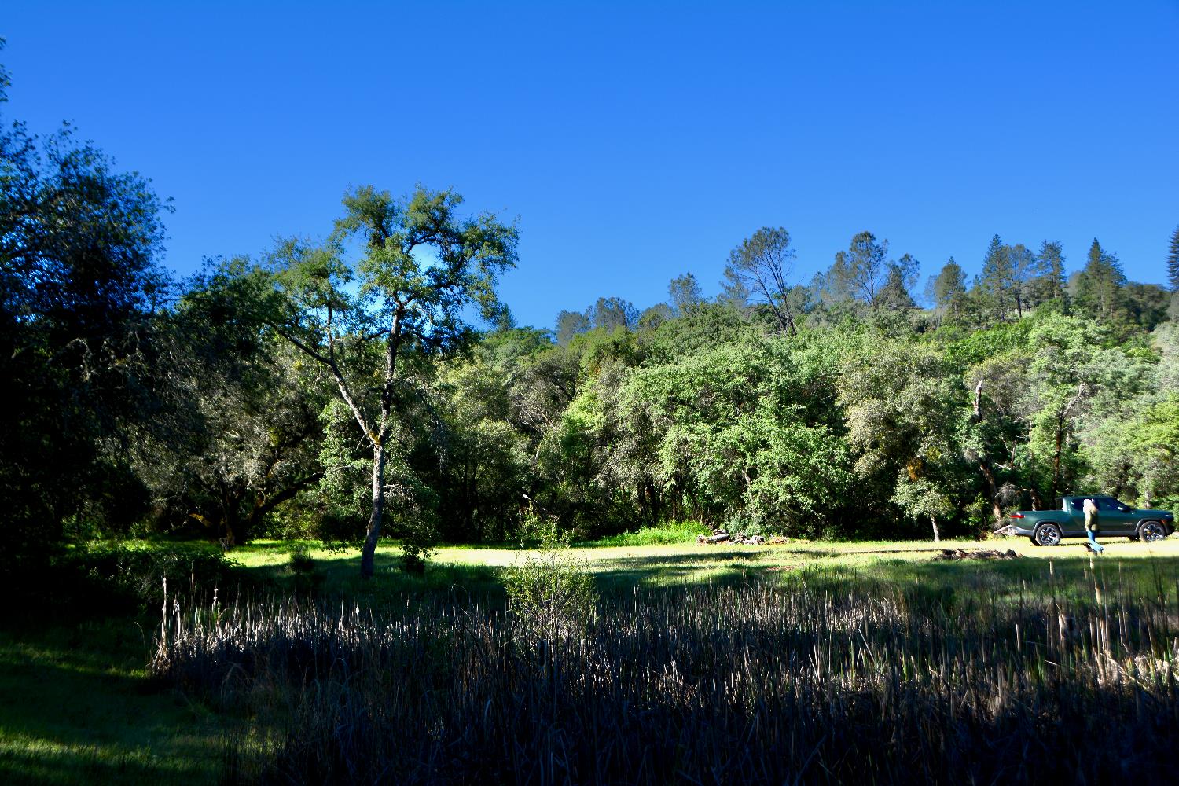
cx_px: 590
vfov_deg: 36.9
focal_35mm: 36
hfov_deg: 53.1
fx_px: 1179
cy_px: 393
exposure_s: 1/500
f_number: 5
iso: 100
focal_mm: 24
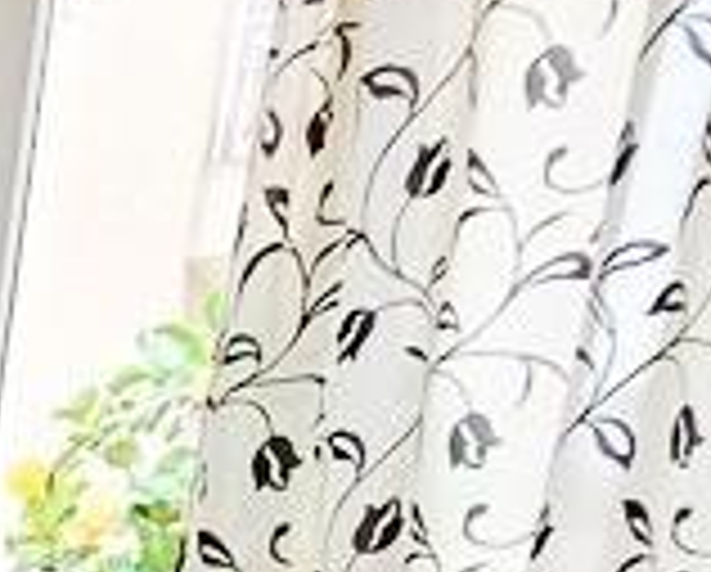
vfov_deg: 13.6
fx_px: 1729
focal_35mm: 82
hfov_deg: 14.2
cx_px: -1053
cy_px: 1374
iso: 50
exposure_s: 1/50
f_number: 2.2
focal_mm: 1.7
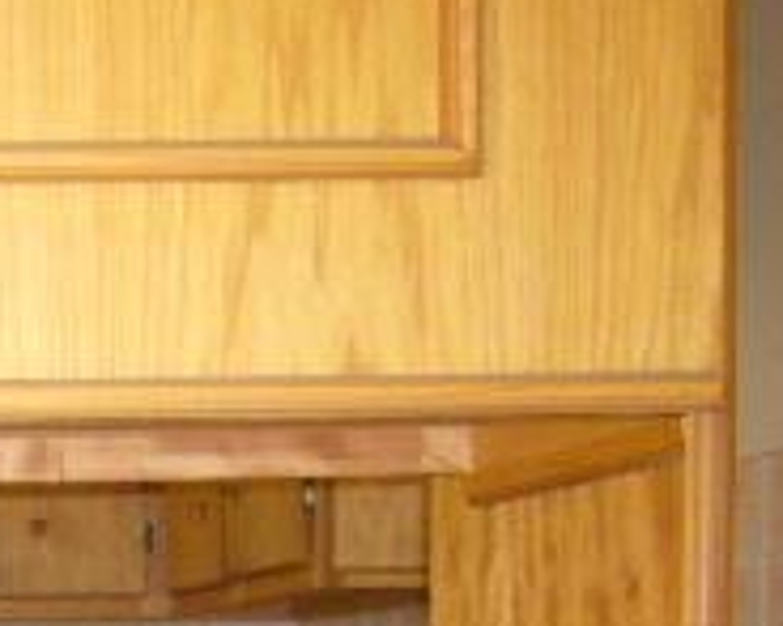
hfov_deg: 17.1
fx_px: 2200
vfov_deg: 15.0
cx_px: -566
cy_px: 928
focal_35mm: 95
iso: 200
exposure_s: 1/30
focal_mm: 4.6
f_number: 2.8
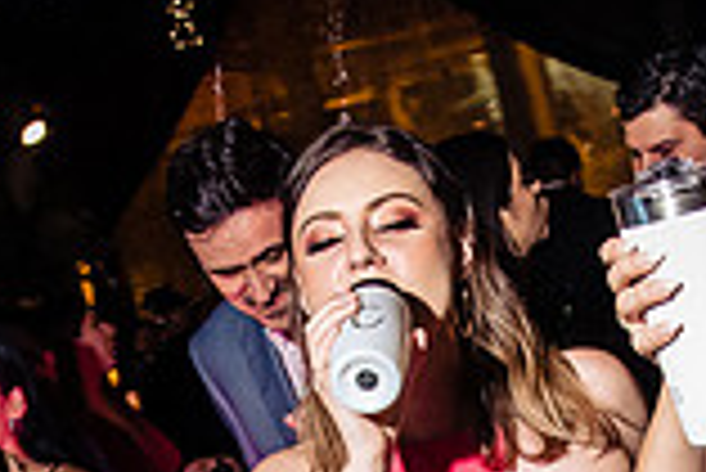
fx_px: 1884
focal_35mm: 96
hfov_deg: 21.2
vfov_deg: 13.3
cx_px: 441
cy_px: 748
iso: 2000
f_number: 7.1
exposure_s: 1/40
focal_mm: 24
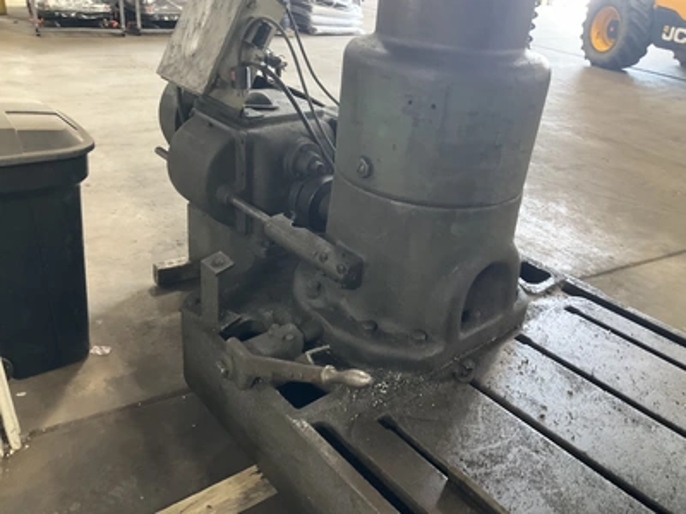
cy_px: 257
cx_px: 343
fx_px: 575
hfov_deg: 61.7
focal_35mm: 29
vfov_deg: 48.2
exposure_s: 1/30
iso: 250
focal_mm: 3
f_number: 1.8
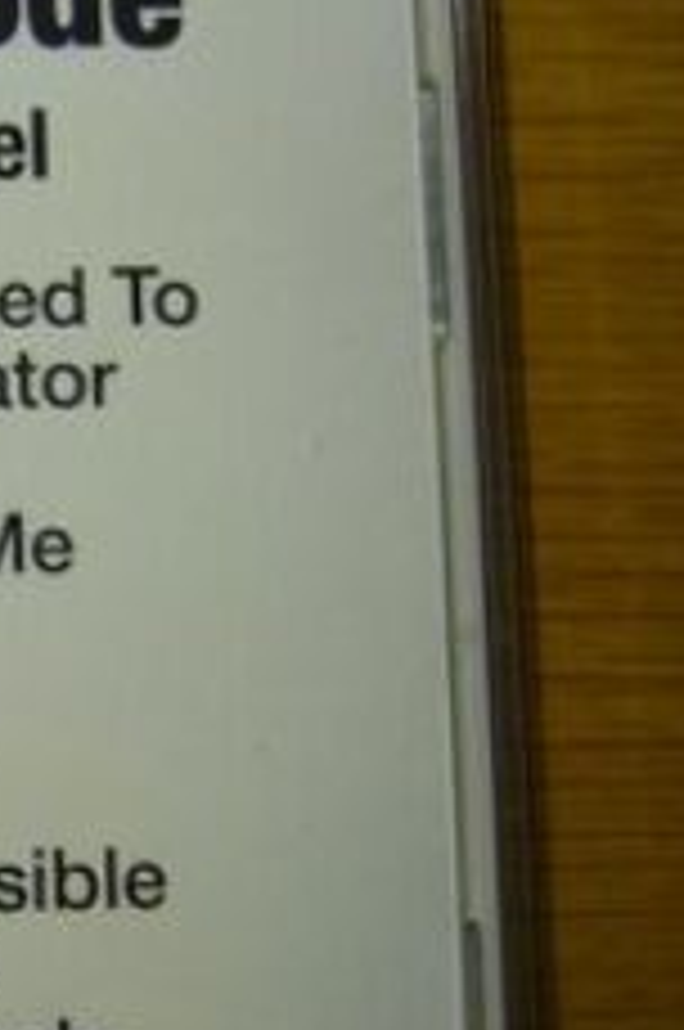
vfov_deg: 22.6
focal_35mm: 90
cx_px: -313
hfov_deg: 14.2
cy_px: 661
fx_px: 2573
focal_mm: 5.8
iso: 125
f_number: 2.8
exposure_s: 1/15
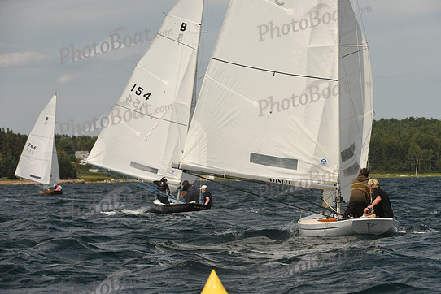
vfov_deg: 6.4
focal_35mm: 214
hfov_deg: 9.6
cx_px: 216
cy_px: 149
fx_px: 2623
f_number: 8
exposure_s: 1/1000
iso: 250
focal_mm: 200
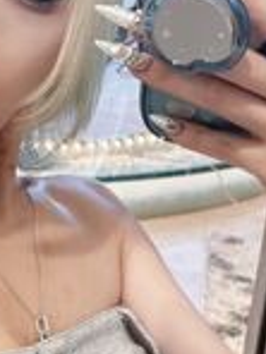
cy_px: 123
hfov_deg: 17.6
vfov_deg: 23.7
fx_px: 840
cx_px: -2
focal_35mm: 82
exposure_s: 1/50
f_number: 1.5
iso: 250
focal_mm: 5.7
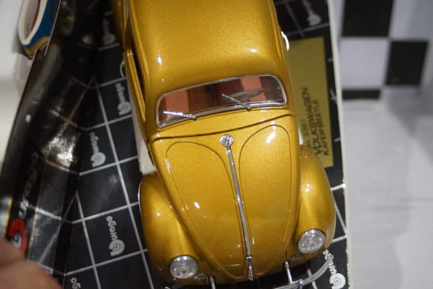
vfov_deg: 29.9
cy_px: 144
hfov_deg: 43.6
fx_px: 541
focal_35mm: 45
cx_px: 216
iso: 2500
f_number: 4
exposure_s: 1/160
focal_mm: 30
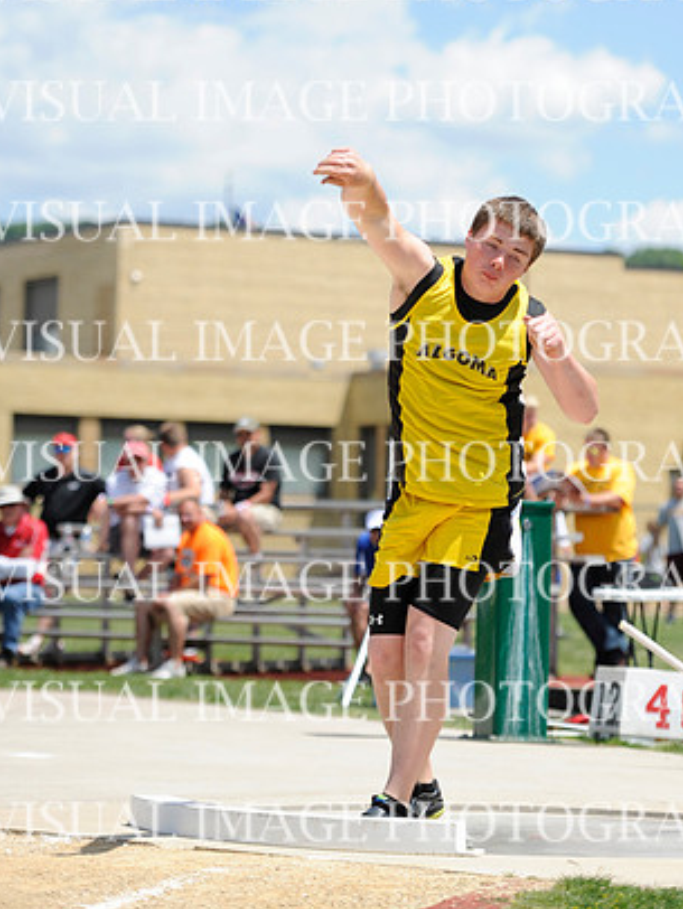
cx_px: 369
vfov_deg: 13.7
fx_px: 3784
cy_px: 280
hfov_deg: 10.3
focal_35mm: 144
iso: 200
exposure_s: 1/2500
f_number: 2.8
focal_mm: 105
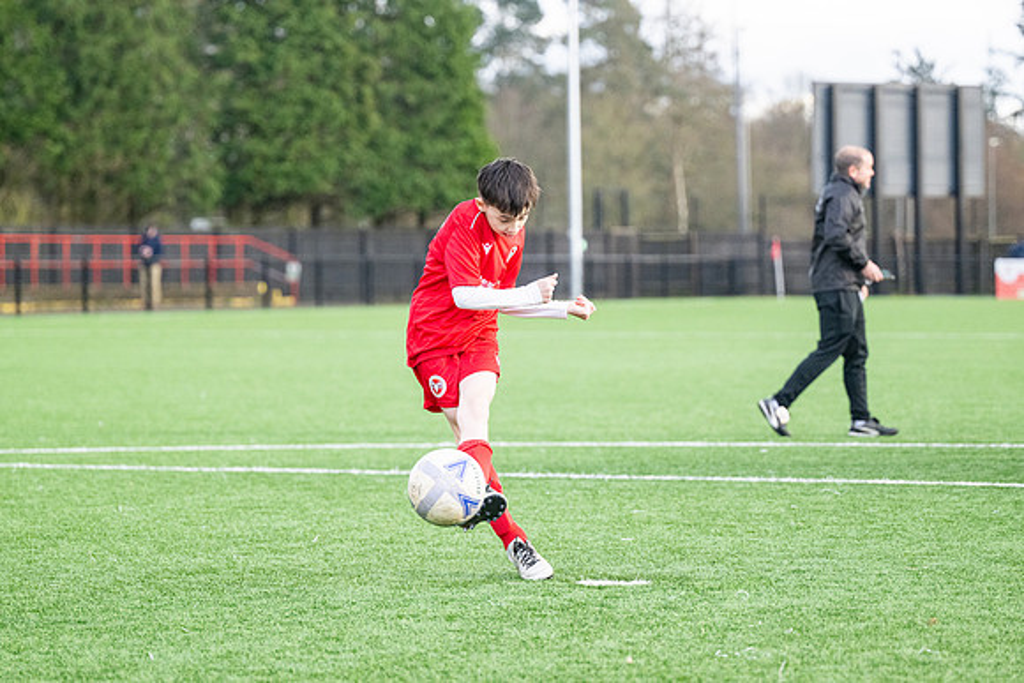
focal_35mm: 140
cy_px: 342
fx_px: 3983
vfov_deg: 9.8
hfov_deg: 14.7
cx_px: 512
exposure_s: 1/1600
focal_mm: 140
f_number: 4
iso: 2000
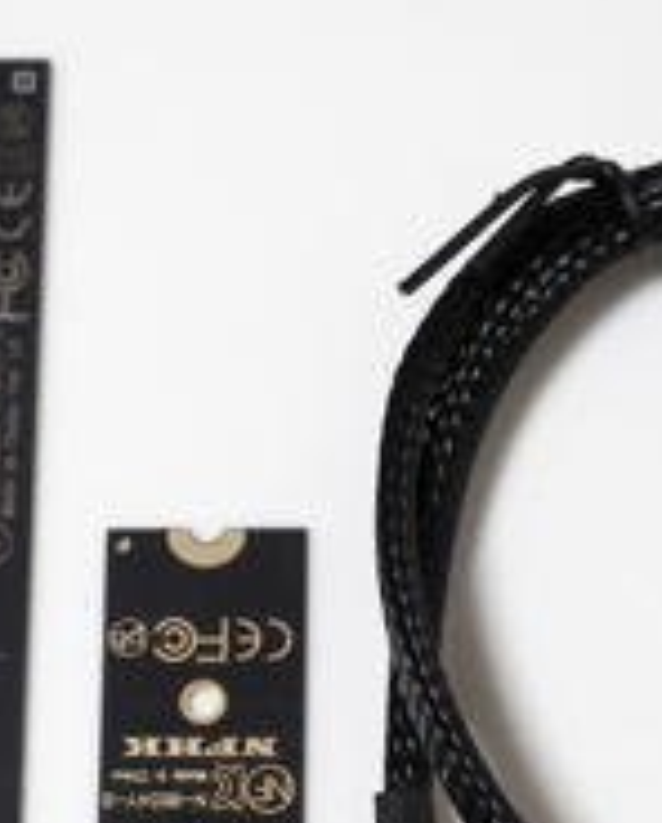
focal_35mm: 160
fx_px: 3906
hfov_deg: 9.7
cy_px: 669
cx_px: 416
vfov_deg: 12.0
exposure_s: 1/80
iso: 800
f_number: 4
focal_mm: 36
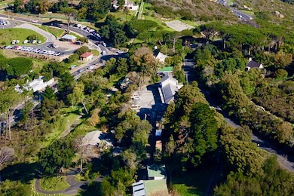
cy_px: -158
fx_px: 670
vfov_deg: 14.6
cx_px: 241
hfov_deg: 24.3
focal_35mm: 82
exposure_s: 1/320
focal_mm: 8.67
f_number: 1.8
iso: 100
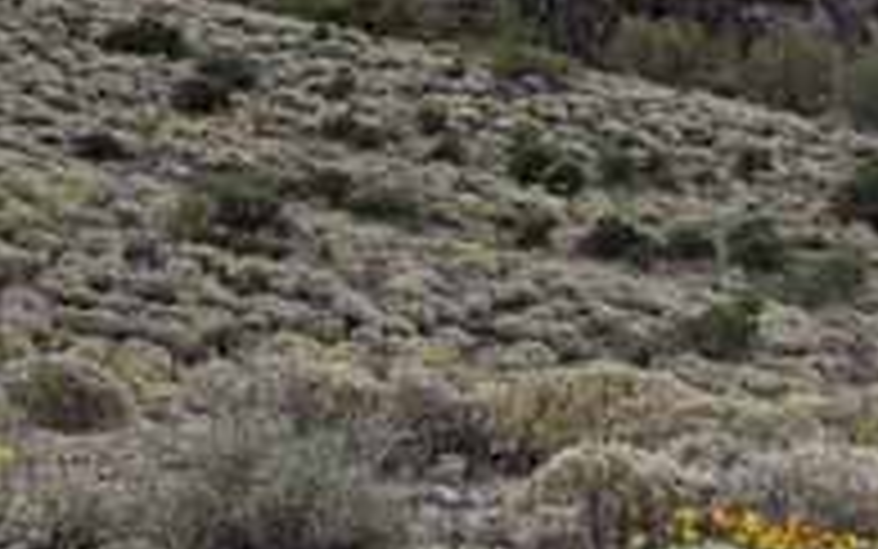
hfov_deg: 9.3
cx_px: 1000
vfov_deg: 5.8
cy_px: -324
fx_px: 5314
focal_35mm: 222
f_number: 4.5
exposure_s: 1/800
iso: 100
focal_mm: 53
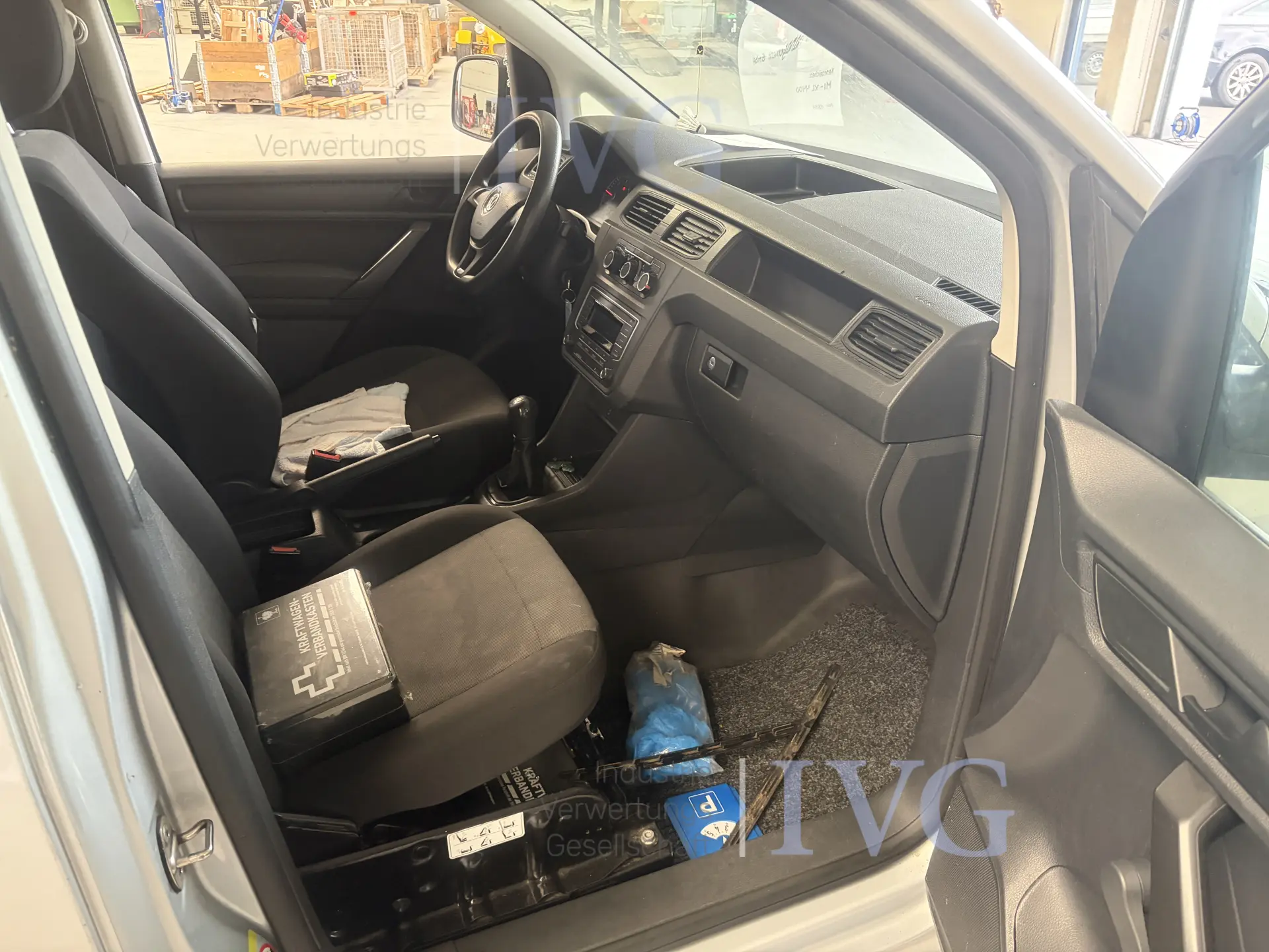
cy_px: 476
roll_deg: -0.3
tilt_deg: -25.5
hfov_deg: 67.3
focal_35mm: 26
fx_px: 953
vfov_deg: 53.1
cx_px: 634
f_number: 1.6
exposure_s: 1/60
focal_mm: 5.96
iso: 400
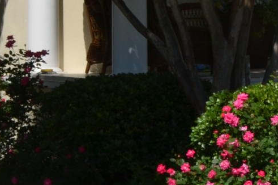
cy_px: -240
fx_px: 2260
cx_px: 497
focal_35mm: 293
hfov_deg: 6.9
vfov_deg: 4.6
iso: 100
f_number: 11
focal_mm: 32
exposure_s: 1/200
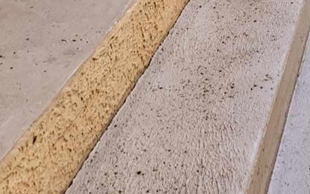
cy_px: -318
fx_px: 769
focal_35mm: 91
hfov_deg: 20.5
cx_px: 424
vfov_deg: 11.2
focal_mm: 16
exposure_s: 1/25
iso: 200
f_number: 8
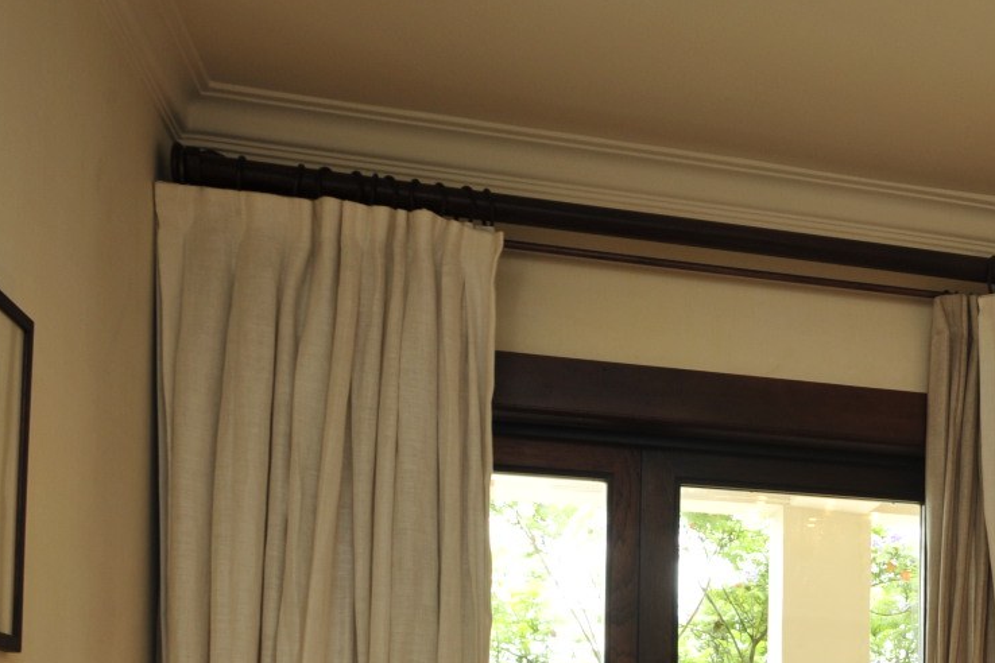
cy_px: 787
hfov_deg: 36.0
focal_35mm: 49
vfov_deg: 24.9
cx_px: 1018
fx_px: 1354
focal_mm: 17
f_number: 8
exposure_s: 1/20
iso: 400
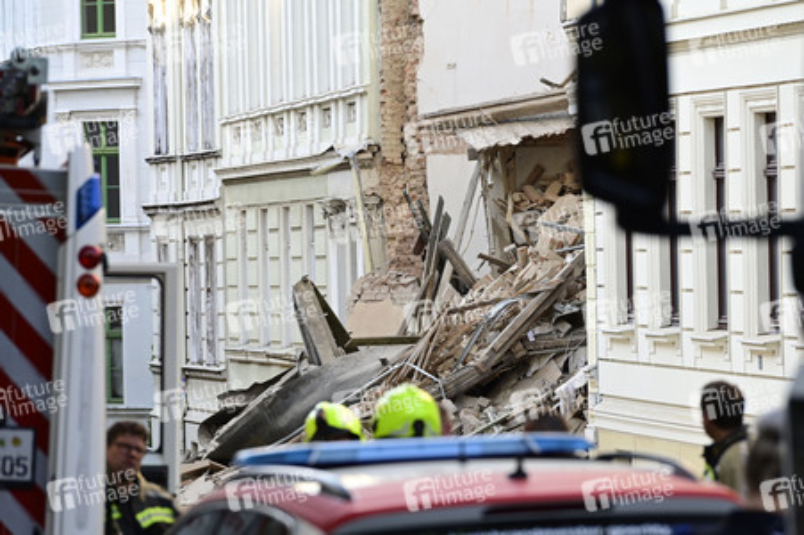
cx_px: 402
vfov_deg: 6.9
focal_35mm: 200
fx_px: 4463
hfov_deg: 10.3
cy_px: 268
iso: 450
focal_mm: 200
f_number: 5.6
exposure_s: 1/200
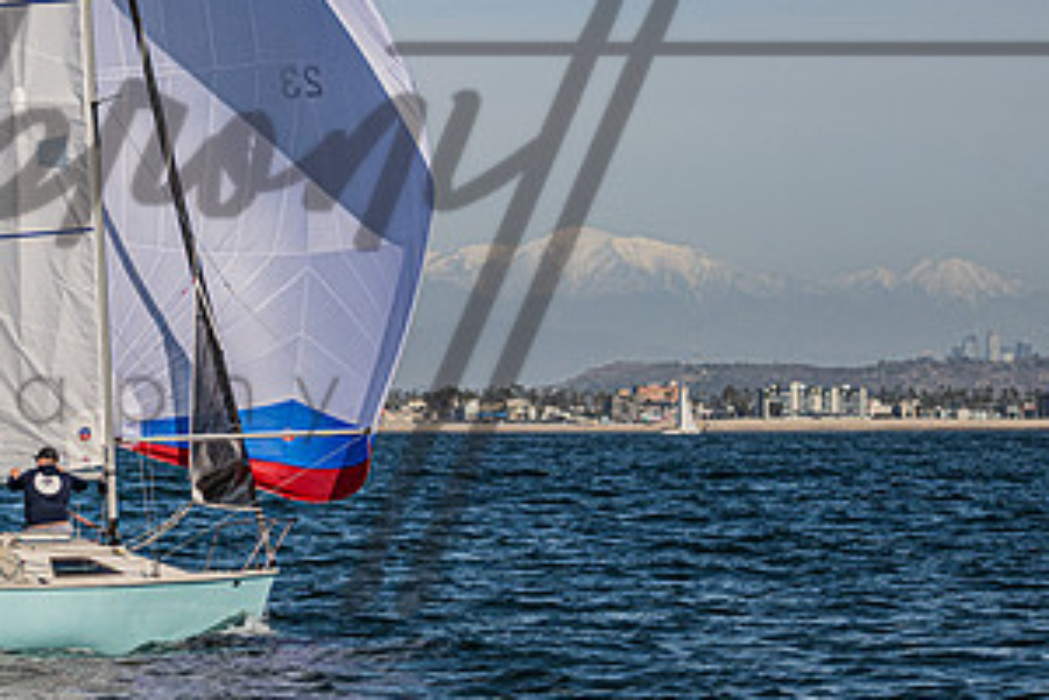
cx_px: 88
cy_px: 180
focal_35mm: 216
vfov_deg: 6.4
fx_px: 6294
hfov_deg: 9.5
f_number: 5.6
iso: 320
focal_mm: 100
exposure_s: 1/4000
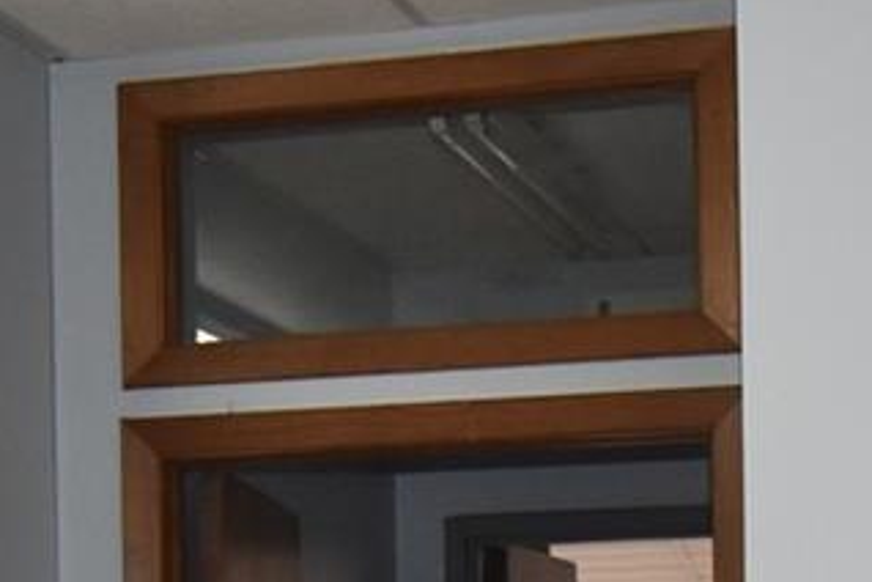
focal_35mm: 106
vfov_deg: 12.6
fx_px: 2573
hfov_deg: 19.2
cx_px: 326
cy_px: 677
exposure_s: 1/125
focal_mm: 11
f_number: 5.6
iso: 640
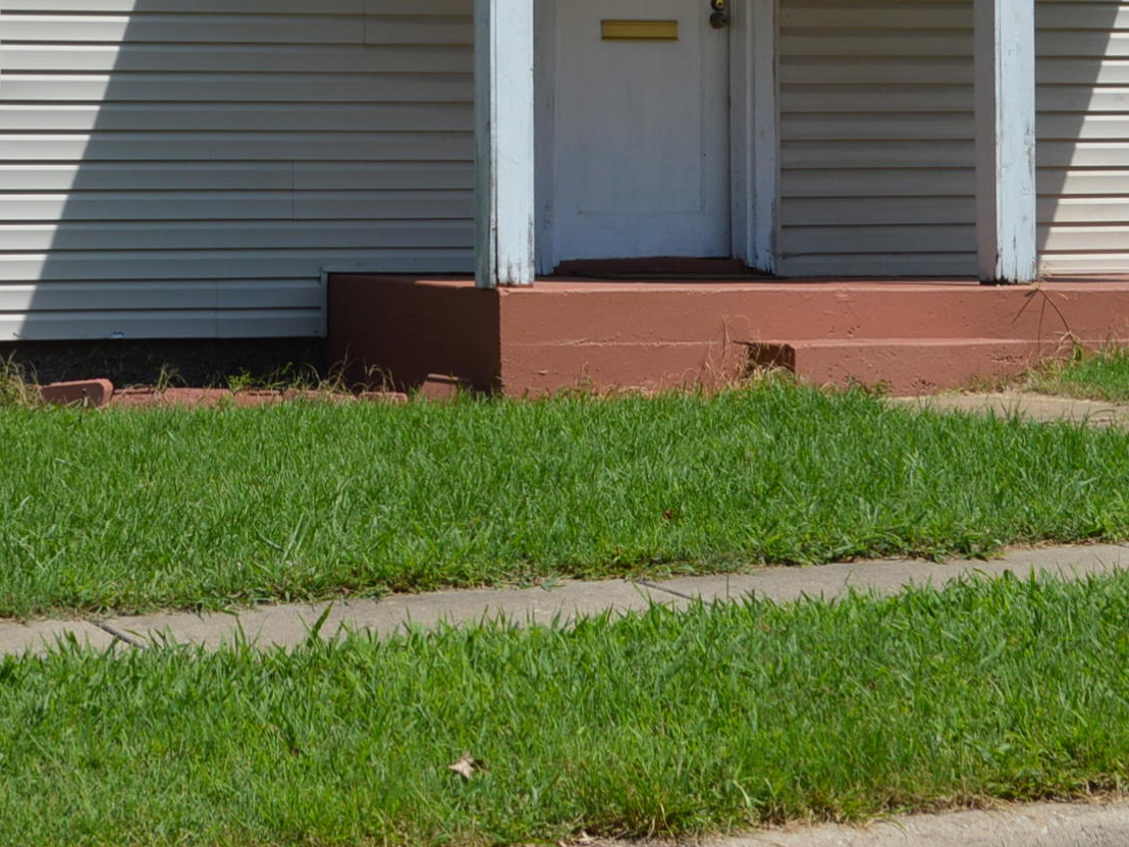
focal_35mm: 117
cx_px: 269
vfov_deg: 12.4
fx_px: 3816
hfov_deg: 16.7
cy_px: -145
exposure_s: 1/250
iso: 100
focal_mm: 30
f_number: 8
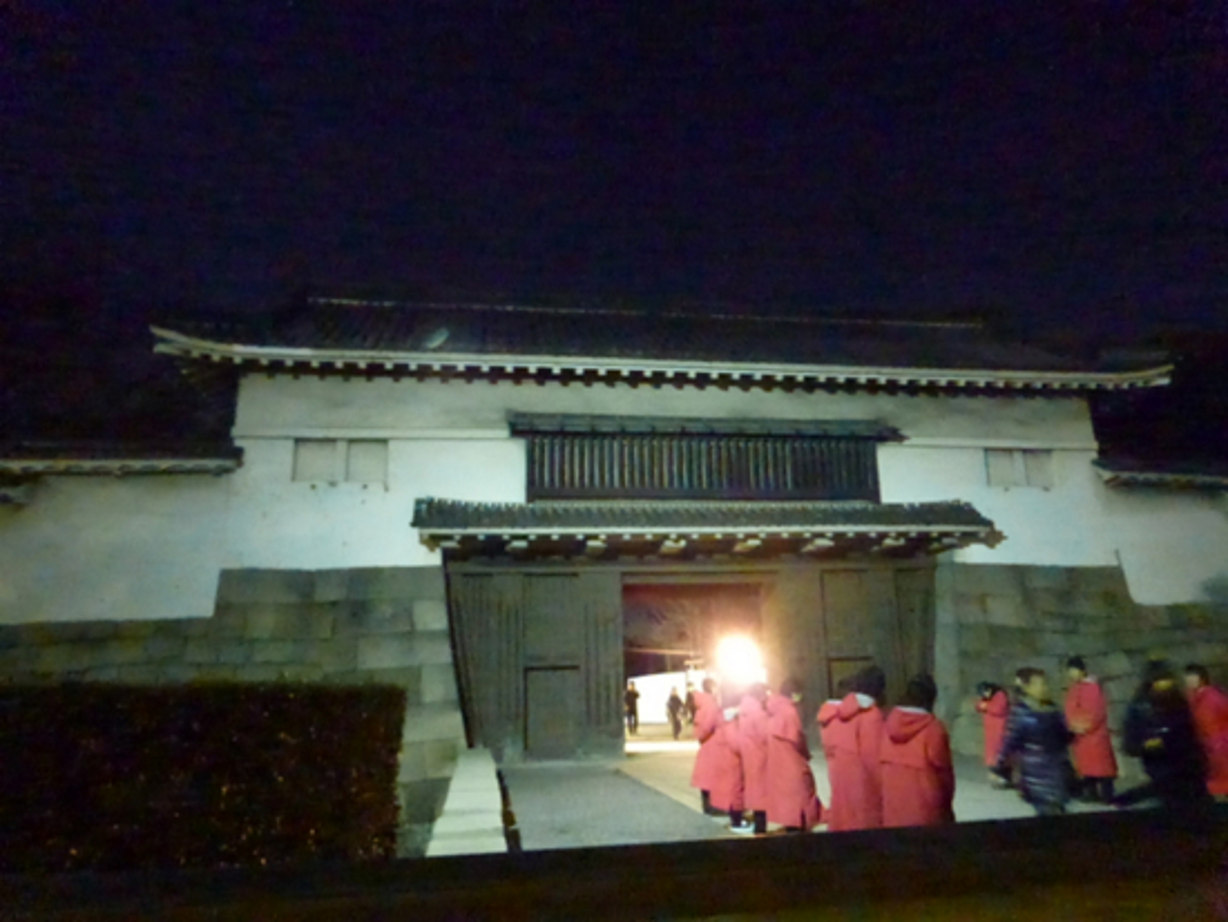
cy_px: 461
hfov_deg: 71.6
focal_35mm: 24
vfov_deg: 56.9
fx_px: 852
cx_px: 614
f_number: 3.3
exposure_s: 1/8
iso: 6400
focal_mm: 4.3
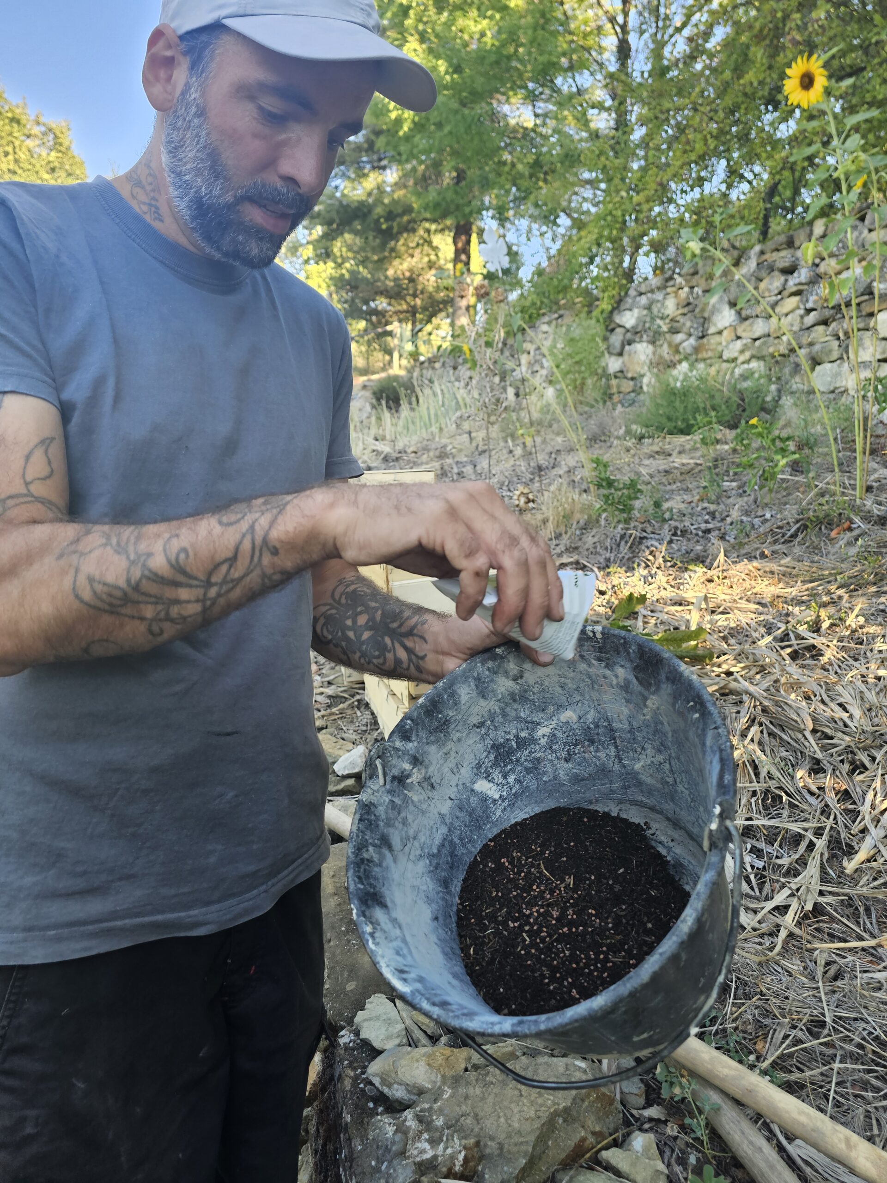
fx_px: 786
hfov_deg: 58.9
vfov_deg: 73.9
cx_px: 444
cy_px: 592
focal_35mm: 23
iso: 32
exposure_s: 1/100
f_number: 1.7
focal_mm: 6.3
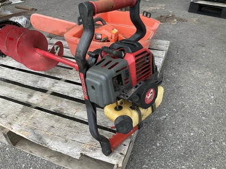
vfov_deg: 48.2
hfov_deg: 61.7
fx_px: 189
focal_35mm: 29
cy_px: 84
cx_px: 113
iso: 20
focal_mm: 3
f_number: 1.8
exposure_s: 1/193
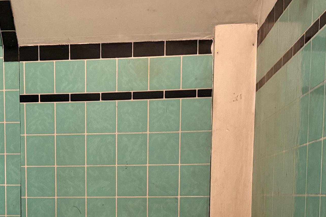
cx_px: 77
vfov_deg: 21.5
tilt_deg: -5.1
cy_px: 236
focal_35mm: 60
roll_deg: +0.4
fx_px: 543
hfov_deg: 32.7
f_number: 1.78
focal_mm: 6.76
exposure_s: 1/60
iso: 400
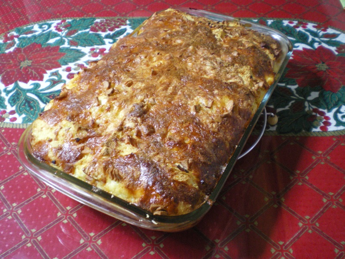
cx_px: 172
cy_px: 130
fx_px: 379
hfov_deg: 49.0
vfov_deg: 37.7
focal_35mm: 38
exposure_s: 1/5
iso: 400
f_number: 3.1
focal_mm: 6.3
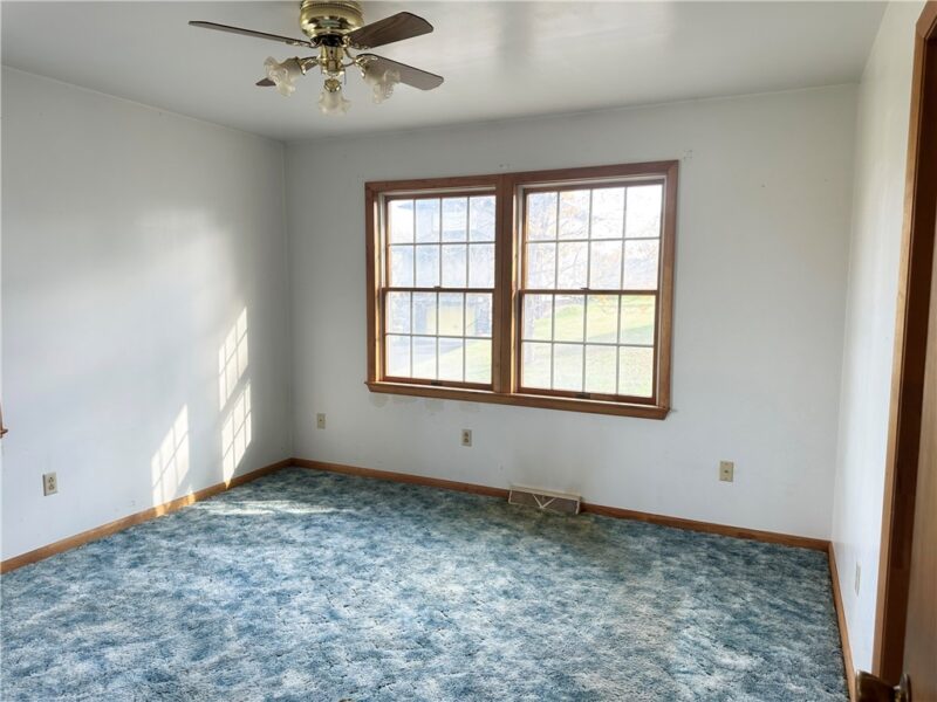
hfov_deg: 71.6
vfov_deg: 56.8
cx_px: 468
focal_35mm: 24
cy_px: 351
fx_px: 650
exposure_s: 1/121
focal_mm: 6.86
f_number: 1.78
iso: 80
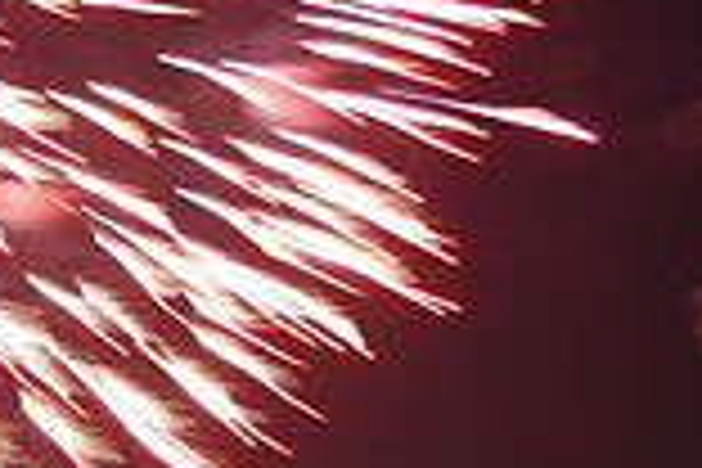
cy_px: 320
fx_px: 2621
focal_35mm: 134
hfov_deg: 14.6
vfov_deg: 10.2
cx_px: -202
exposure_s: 1
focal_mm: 31
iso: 800
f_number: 4.5
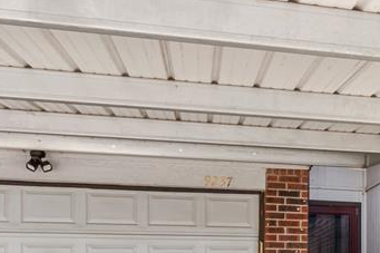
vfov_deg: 25.0
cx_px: 345
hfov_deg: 37.3
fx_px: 522
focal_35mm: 50
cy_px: 289
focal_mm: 11
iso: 640
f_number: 9
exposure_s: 1/320
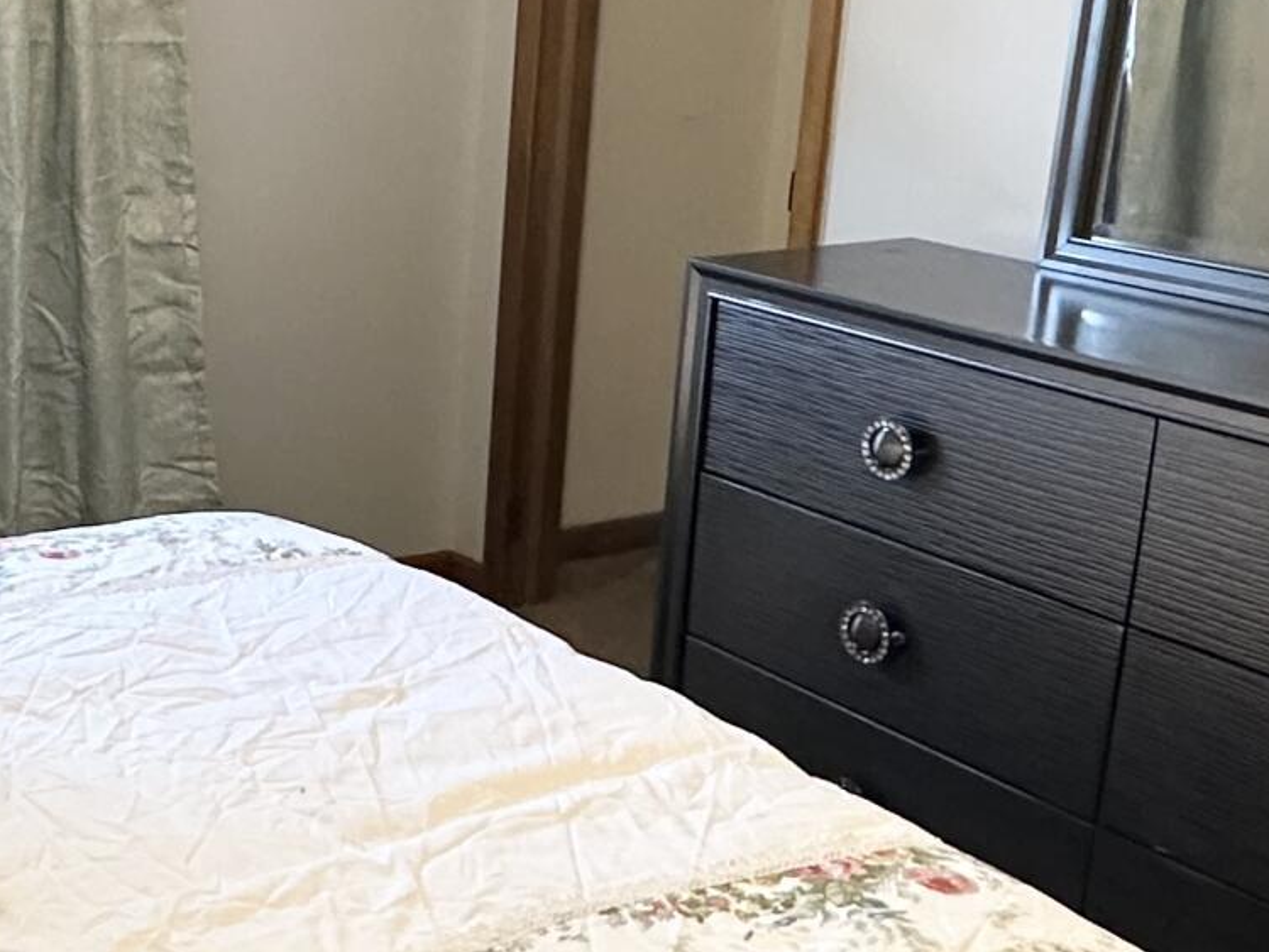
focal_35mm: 56
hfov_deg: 32.5
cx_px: 113
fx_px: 2054
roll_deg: -2.0
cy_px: 421
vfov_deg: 26.1
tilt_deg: -14.0
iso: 320
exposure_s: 1/120
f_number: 2.2
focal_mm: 2.22
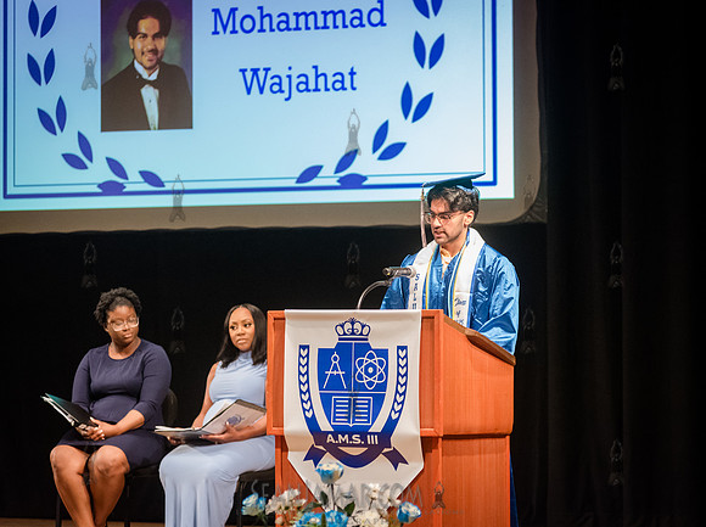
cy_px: 263
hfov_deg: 10.4
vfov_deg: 7.8
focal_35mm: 190
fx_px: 3872
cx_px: 403
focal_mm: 170
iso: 5000
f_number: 4
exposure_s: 1/200
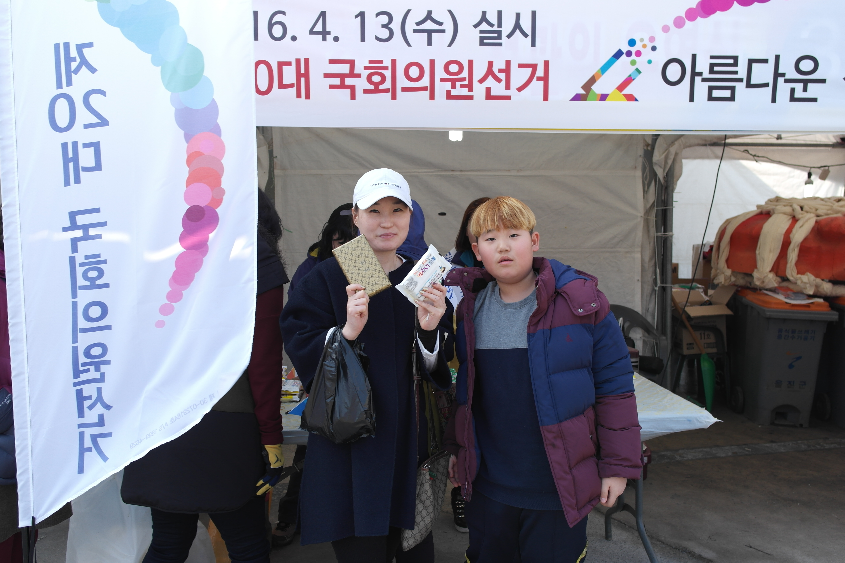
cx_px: 422
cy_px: 282
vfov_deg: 40.0
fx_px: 775
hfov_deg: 57.2
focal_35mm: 33
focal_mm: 22
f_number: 4.5
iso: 100
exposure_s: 1/160
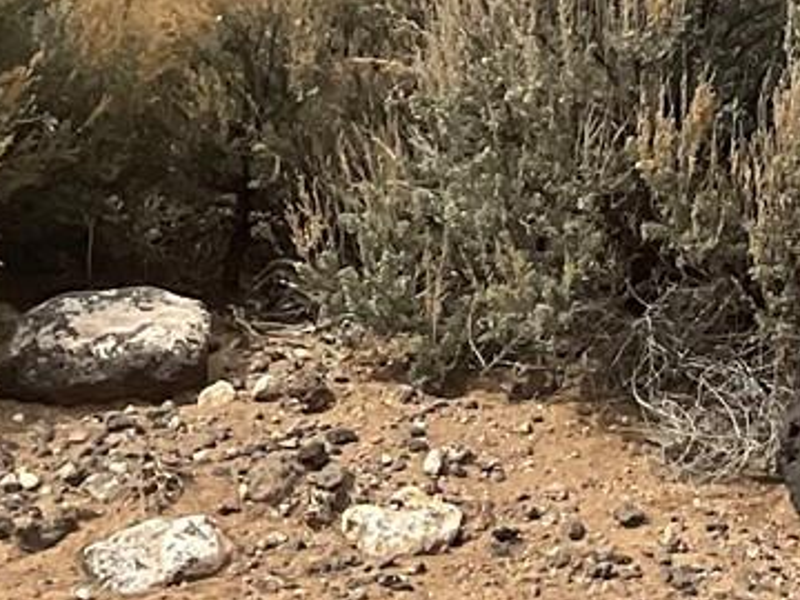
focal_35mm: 129
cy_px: -680
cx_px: 1193
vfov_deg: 10.4
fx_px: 2981
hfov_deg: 14.3
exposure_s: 1/3788
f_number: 1.8
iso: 16
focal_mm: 3
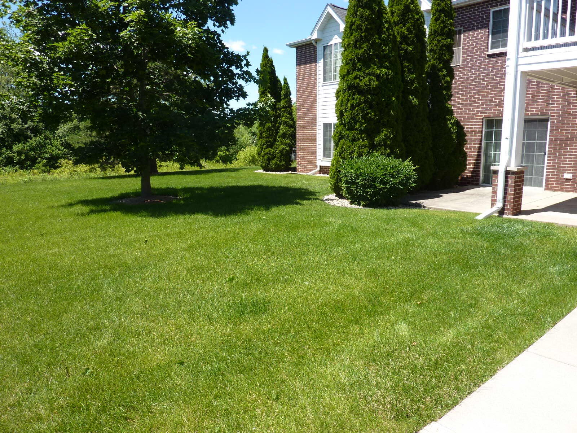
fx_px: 417
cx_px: 288
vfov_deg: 54.9
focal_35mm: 25
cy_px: 216
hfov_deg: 69.4
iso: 80
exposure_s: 1/320
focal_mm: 4.1
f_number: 4
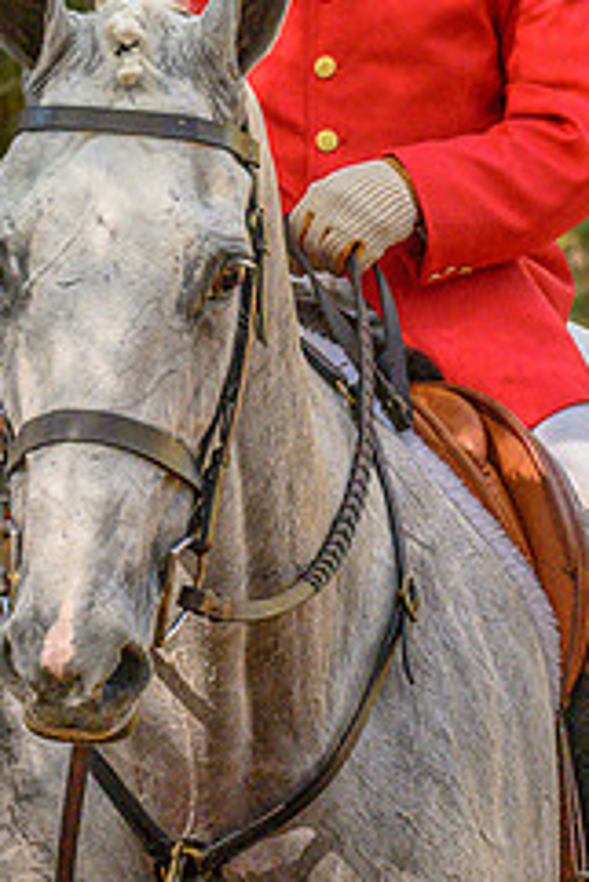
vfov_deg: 7.5
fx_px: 6714
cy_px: 296
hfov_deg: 5.0
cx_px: 469
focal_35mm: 274
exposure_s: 1/320
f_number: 6.3
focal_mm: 98
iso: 5600
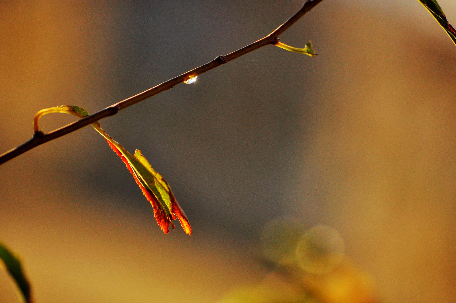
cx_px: 228
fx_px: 3700
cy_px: 152
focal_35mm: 292
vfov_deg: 4.7
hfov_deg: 7.1
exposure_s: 1/2500
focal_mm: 195
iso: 500
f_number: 5
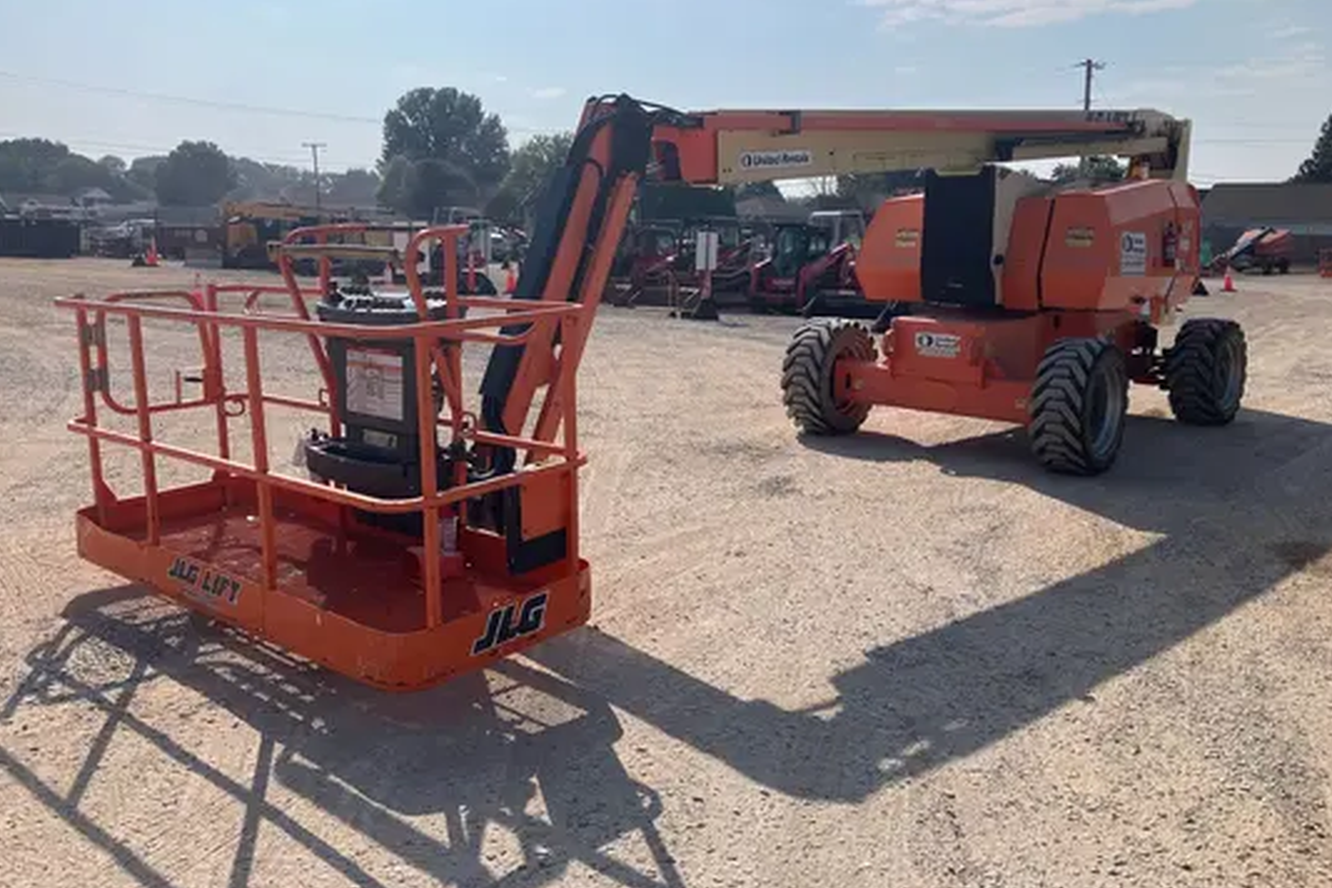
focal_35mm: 30
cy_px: 393
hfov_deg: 61.9
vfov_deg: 43.5
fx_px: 1110
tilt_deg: -8.4
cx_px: 654
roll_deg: -1.5
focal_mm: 3.99
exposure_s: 1/4425
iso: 32
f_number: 1.8
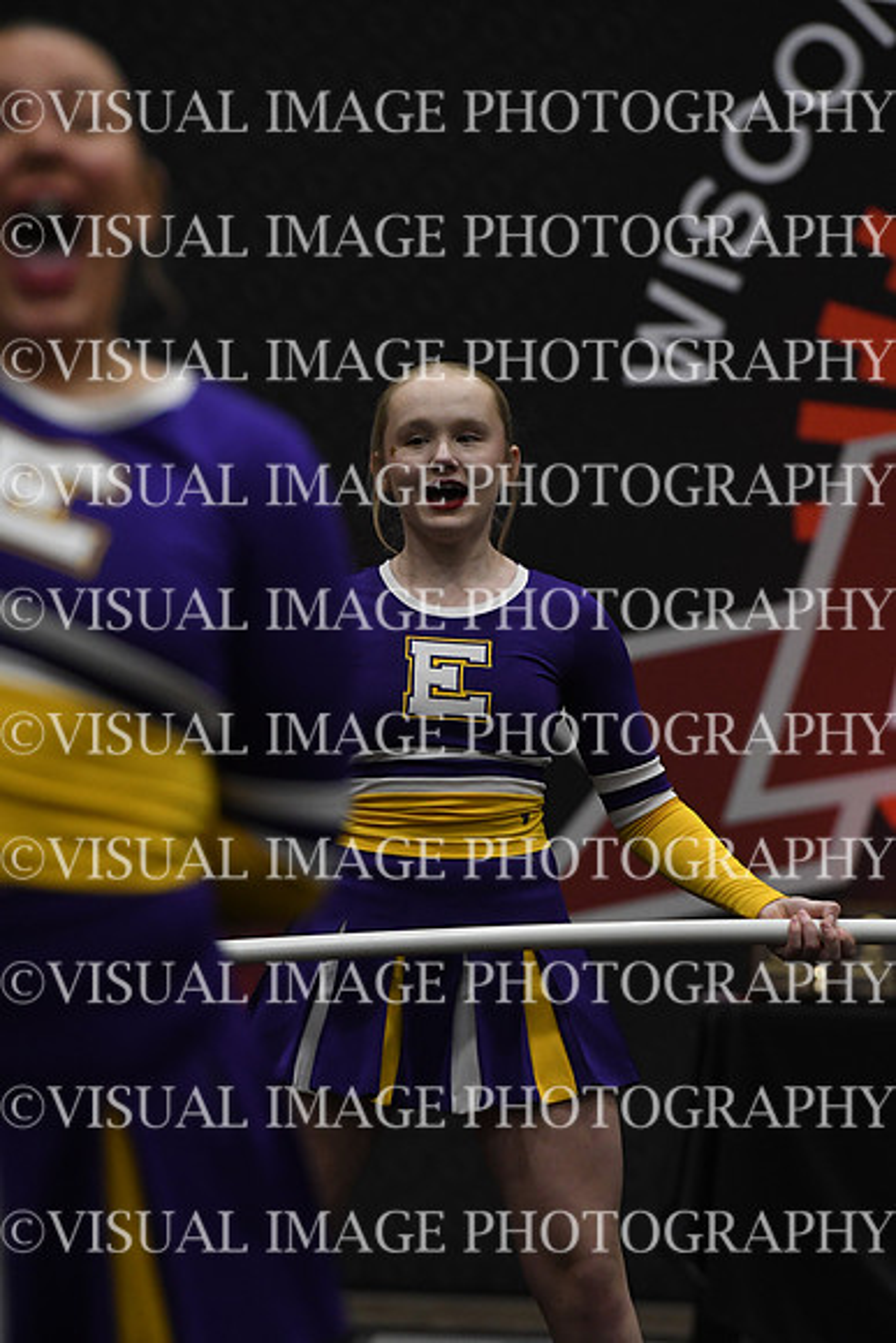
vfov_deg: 6.9
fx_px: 11192
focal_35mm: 300
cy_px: 672
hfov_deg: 4.6
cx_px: 448
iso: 3200
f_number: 4
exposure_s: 1/640
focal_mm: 200
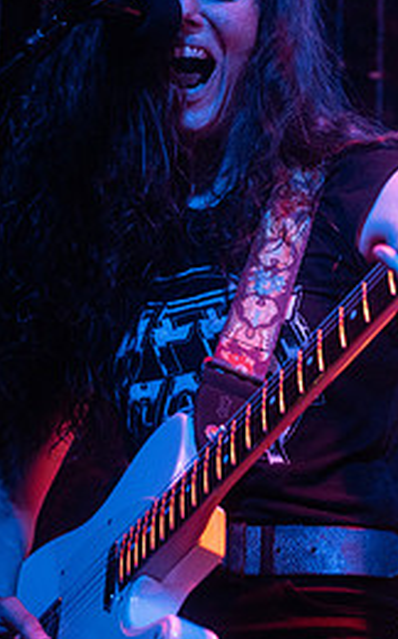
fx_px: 1583
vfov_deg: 22.7
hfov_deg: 14.3
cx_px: 292
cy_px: 208
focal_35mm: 91
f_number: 3.2
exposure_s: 1/100
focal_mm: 40
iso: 3200
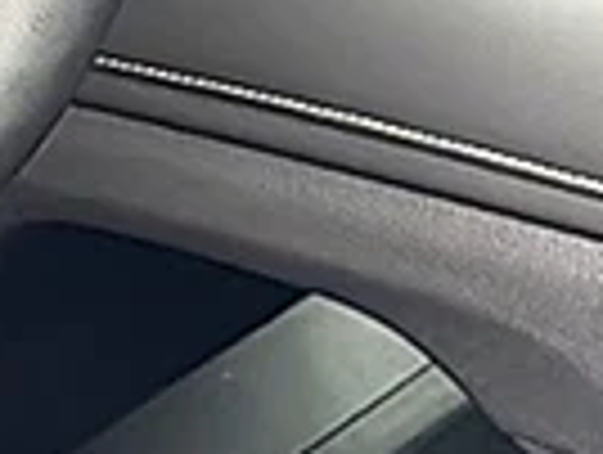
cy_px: -330
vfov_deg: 7.2
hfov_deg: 9.7
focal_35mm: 203
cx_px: 14
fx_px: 3543
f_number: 1.78
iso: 100
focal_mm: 6.86
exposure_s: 1/40
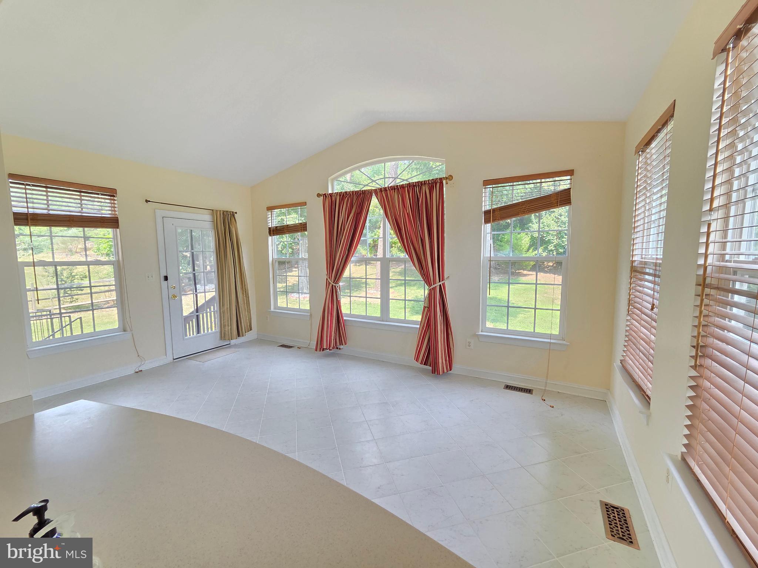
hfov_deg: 106.2
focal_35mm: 13
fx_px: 285
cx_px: 379
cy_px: 284
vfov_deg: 89.9
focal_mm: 2.2
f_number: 2.2
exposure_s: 1/120
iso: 160
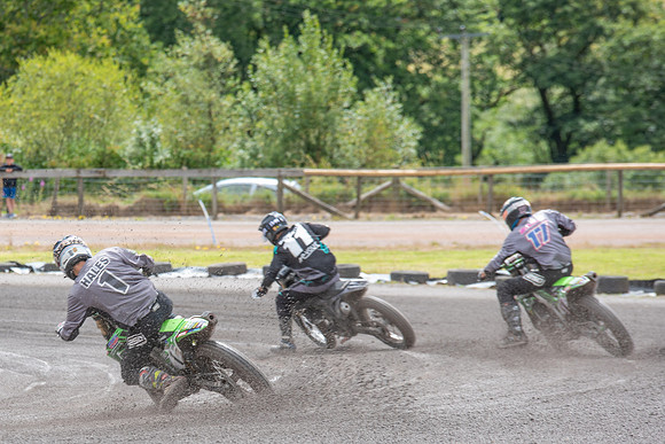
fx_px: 6152
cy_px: 342
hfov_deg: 6.2
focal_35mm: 333
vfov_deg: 4.1
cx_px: 159
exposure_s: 1/250
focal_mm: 200
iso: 160
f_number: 5
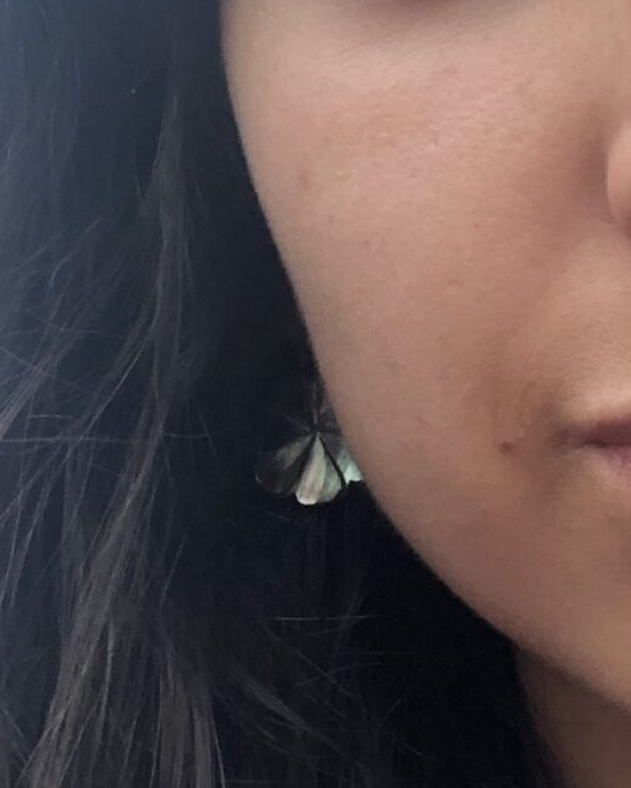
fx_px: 2847
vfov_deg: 15.8
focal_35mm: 122
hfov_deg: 12.3
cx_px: 775
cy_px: 338
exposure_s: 1/168
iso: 20
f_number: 2.2
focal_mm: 2.87
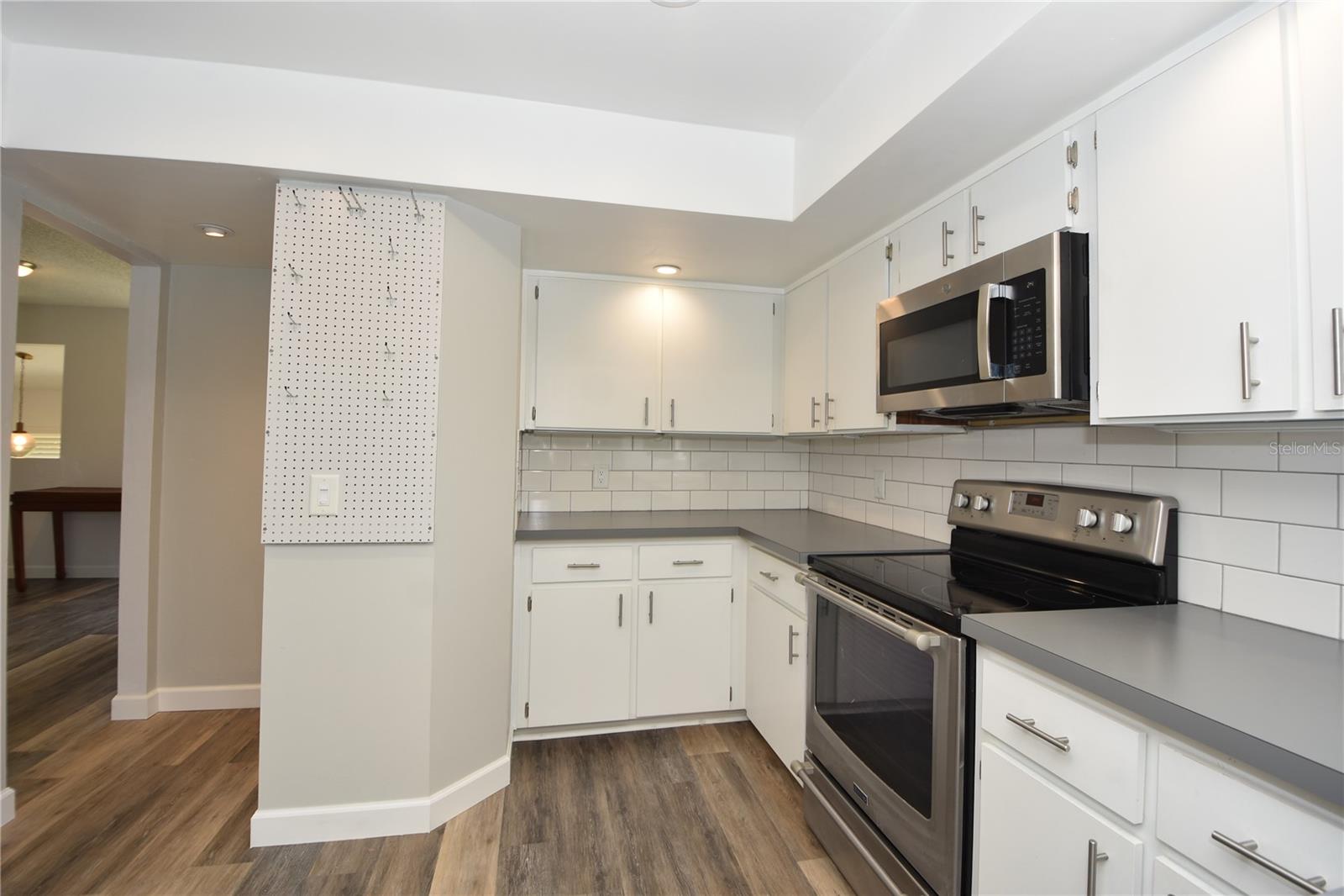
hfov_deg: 100.4
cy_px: 448
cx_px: 672
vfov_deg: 77.3
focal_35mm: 15
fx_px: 560
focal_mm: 10
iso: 200
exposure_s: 1/60
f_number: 4
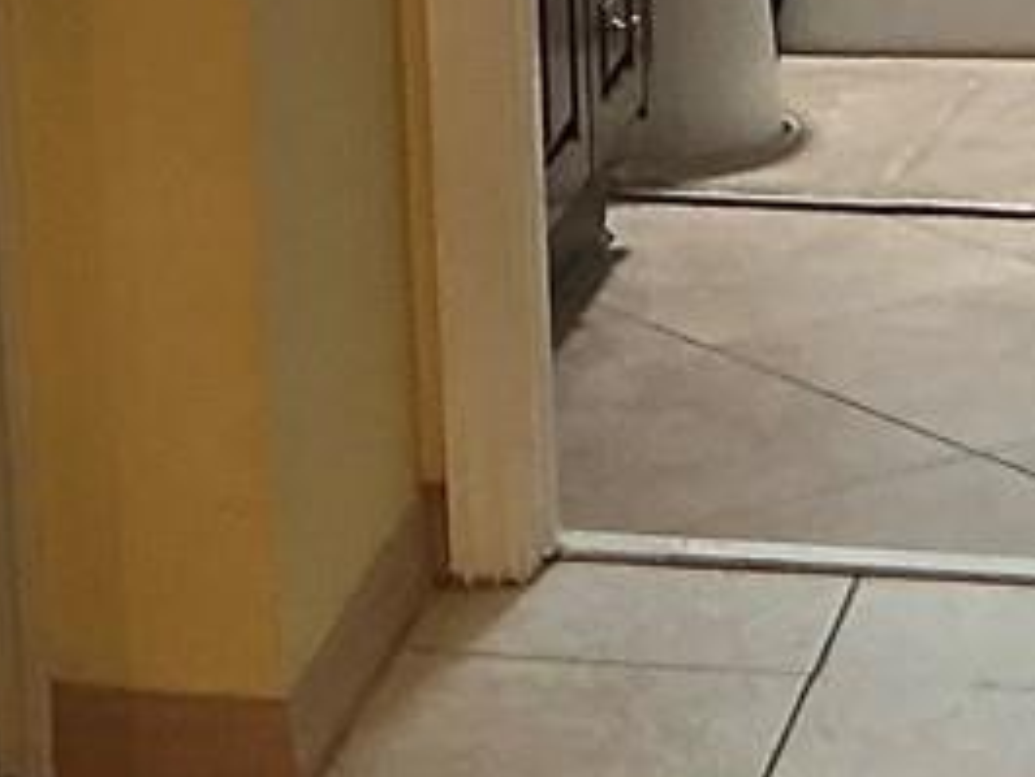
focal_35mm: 169
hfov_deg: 11.2
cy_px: 31
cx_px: -562
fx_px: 5055
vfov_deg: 8.7
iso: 80
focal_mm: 3
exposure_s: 1/60
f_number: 1.8
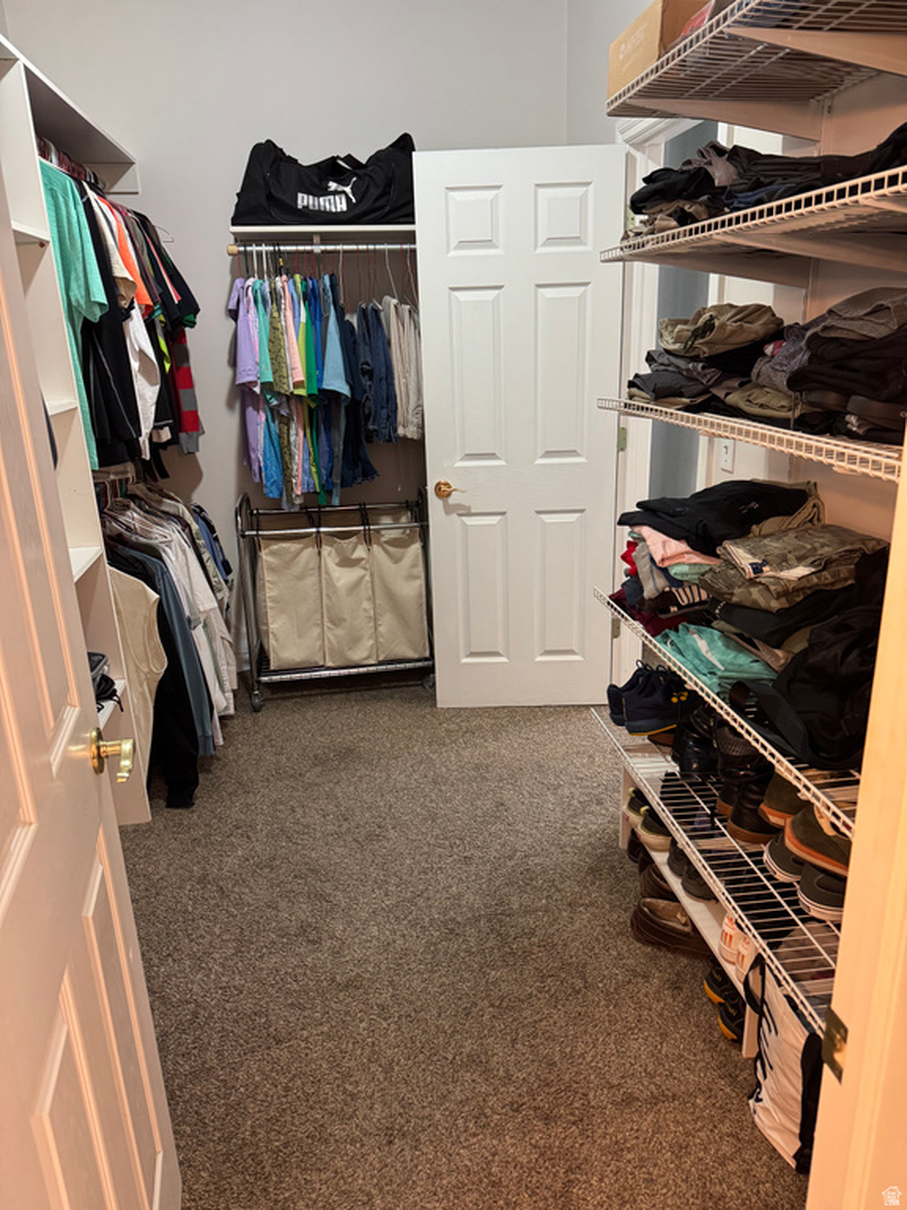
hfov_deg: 56.8
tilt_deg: -18.6
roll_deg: +2.2
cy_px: 605
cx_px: 454
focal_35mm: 24
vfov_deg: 71.6
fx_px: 838
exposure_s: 1/60
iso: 400
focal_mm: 6.76
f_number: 1.78
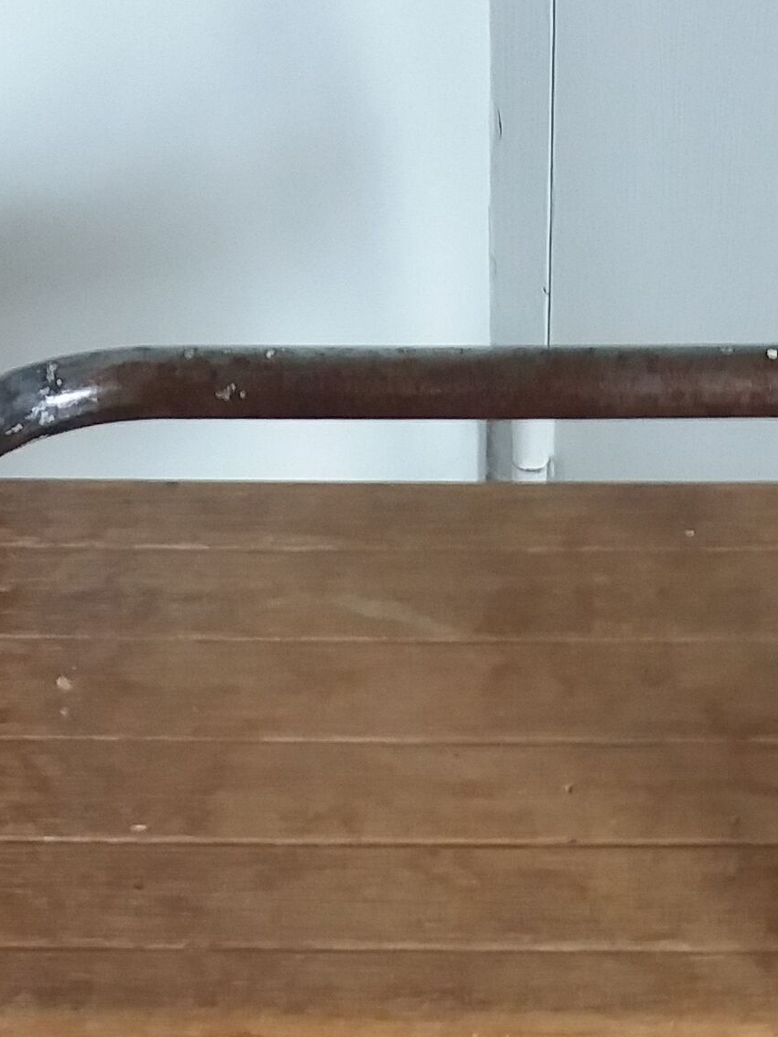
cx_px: 478
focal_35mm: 101
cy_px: 1152
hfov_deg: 14.6
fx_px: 3027
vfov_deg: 18.7
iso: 160
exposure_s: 1/25
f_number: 1.9
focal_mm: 3.7
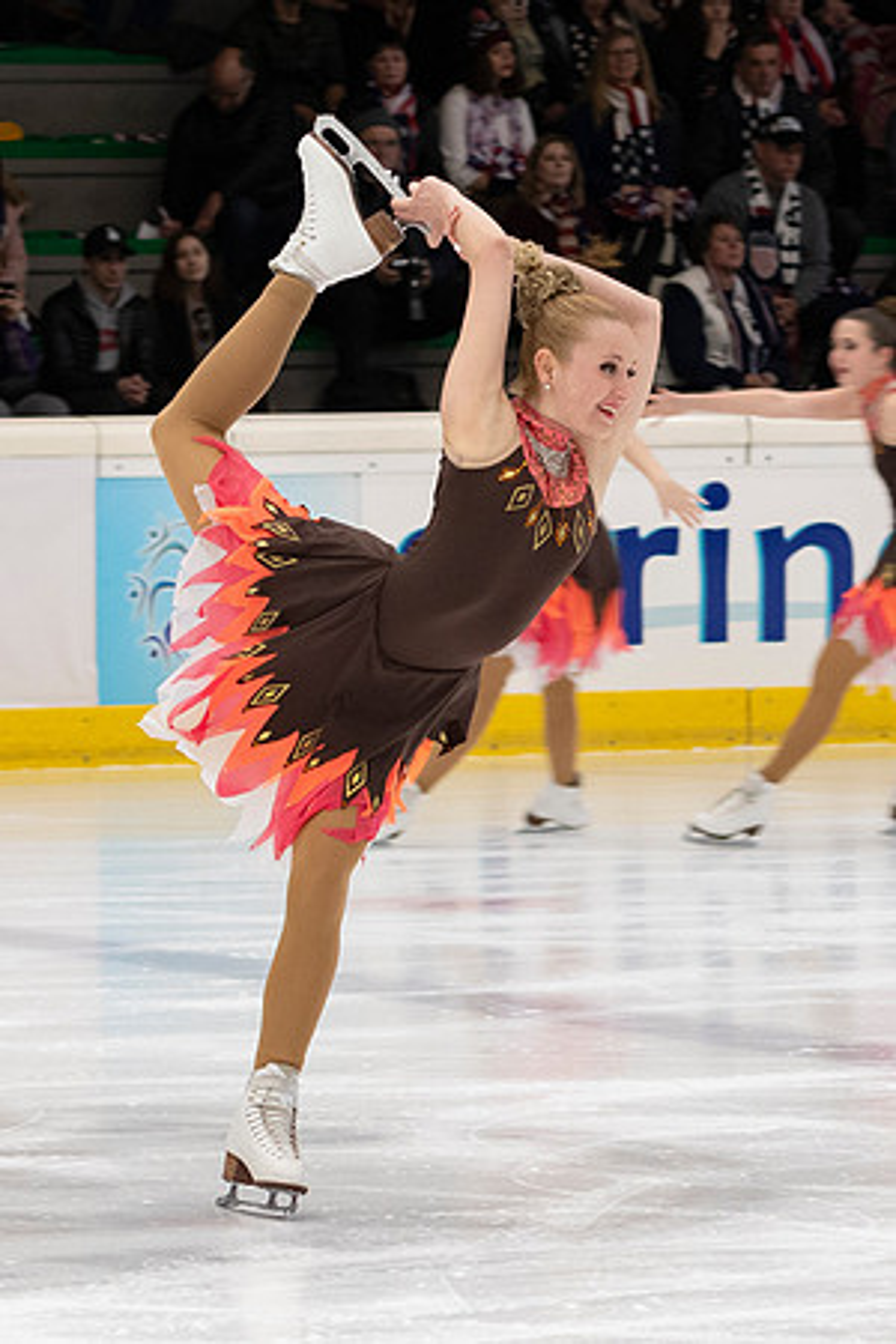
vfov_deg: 8.8
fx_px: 8760
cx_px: 426
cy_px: 699
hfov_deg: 5.9
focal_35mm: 235
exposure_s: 1/200
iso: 1000
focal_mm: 70
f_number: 4
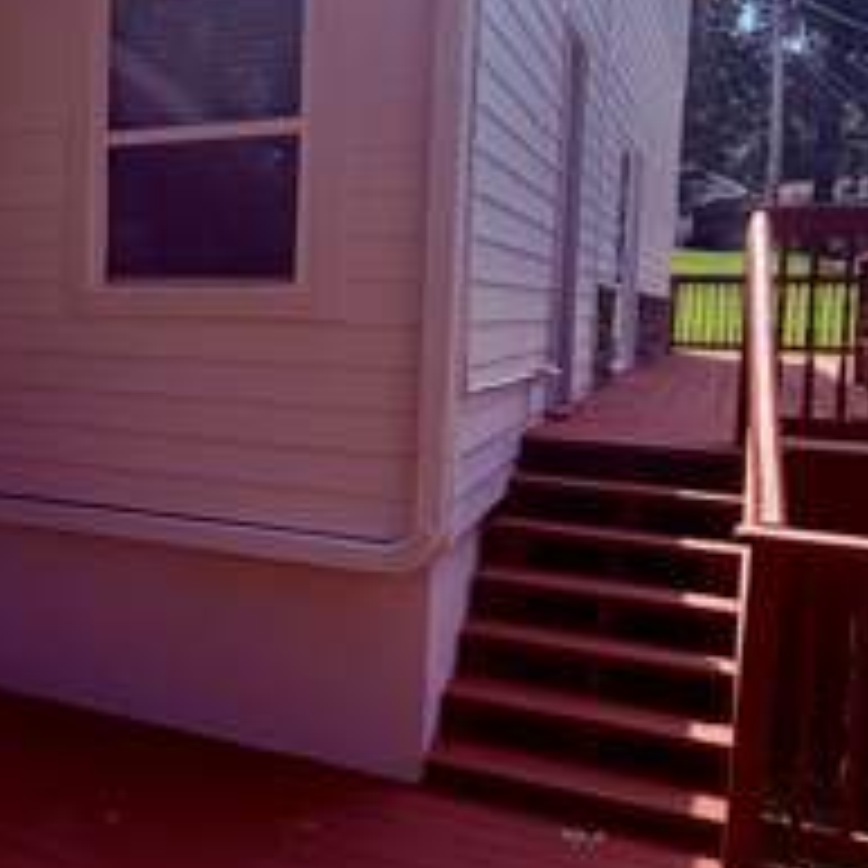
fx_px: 1163
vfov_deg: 40.9
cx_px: 22
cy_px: 391
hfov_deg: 37.1
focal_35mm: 41
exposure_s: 1/853
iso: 32
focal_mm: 2.22
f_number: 2.2
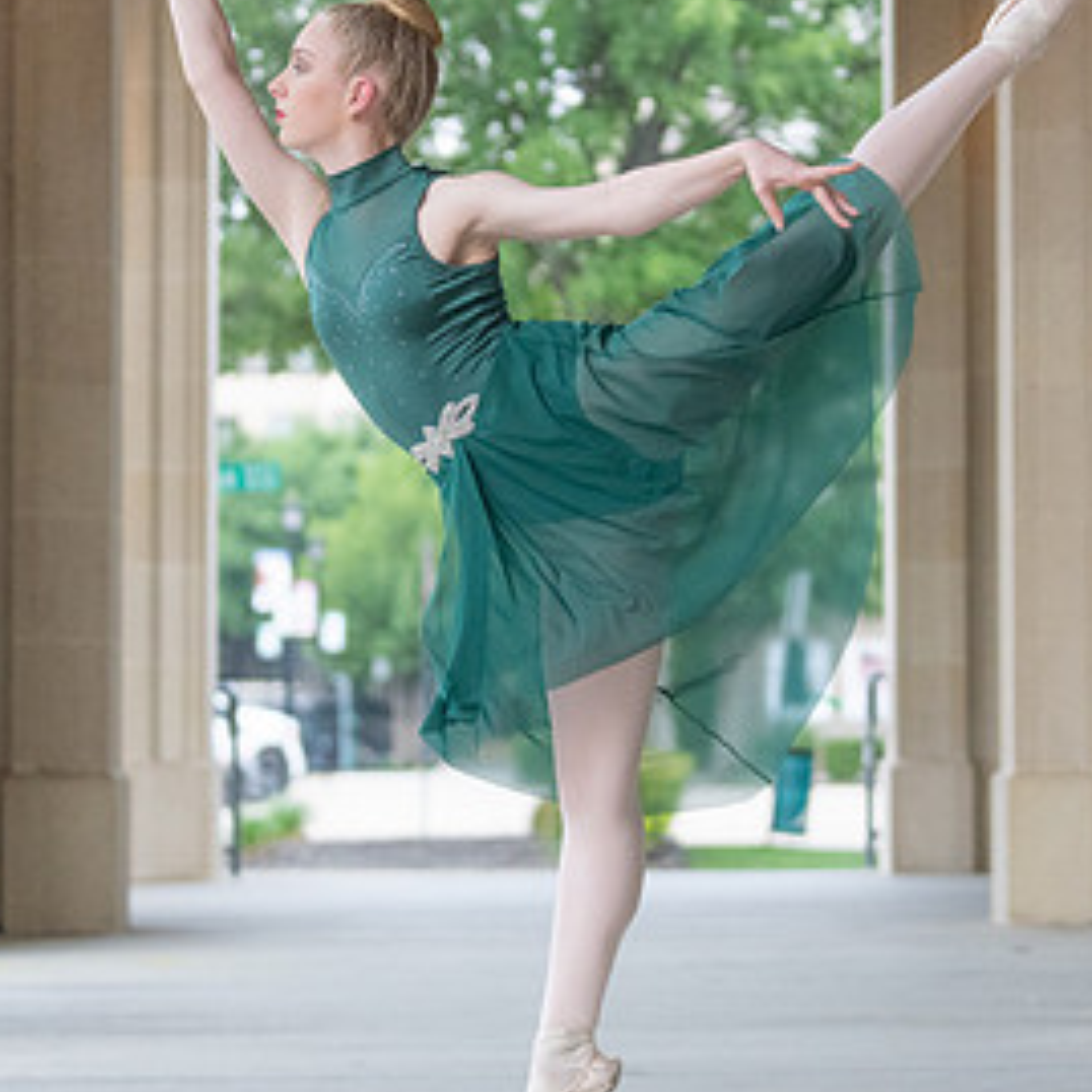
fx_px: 5246
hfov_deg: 11.9
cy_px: 463
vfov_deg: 11.9
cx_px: 539
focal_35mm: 147
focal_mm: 70
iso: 2500
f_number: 2.8
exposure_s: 1/1250
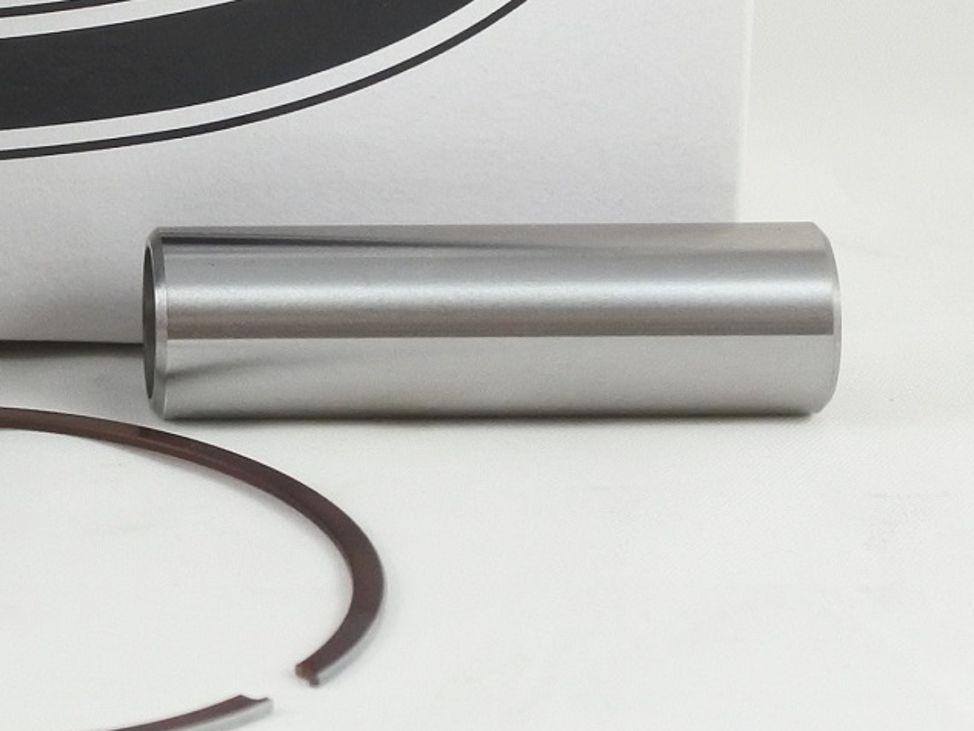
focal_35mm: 103
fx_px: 2899
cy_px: 4
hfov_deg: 18.1
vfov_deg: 14.2
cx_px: -192
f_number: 4.2
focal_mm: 14.7
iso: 560
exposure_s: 1/125
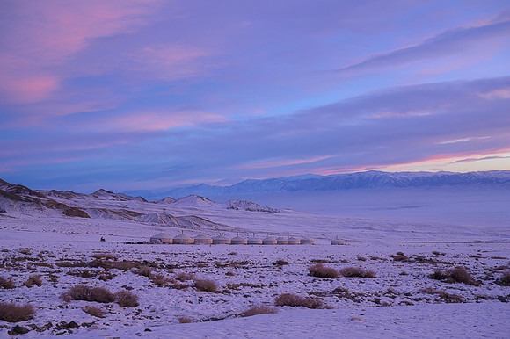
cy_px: 170
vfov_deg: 33.4
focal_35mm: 40
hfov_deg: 48.5
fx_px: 566
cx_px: 255
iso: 640
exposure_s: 1/60
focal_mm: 40
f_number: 7.1
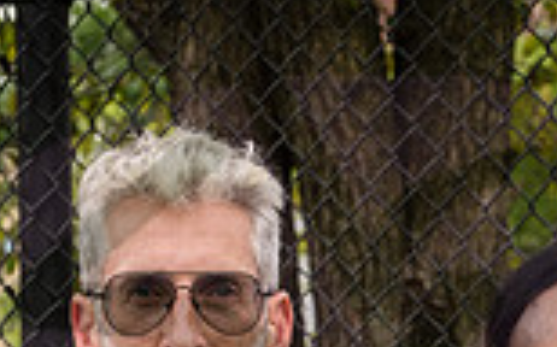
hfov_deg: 9.9
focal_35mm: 212
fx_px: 3216
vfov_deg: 6.0
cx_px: 402
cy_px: 768
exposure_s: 1/500
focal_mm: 45
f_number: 3.5
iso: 100
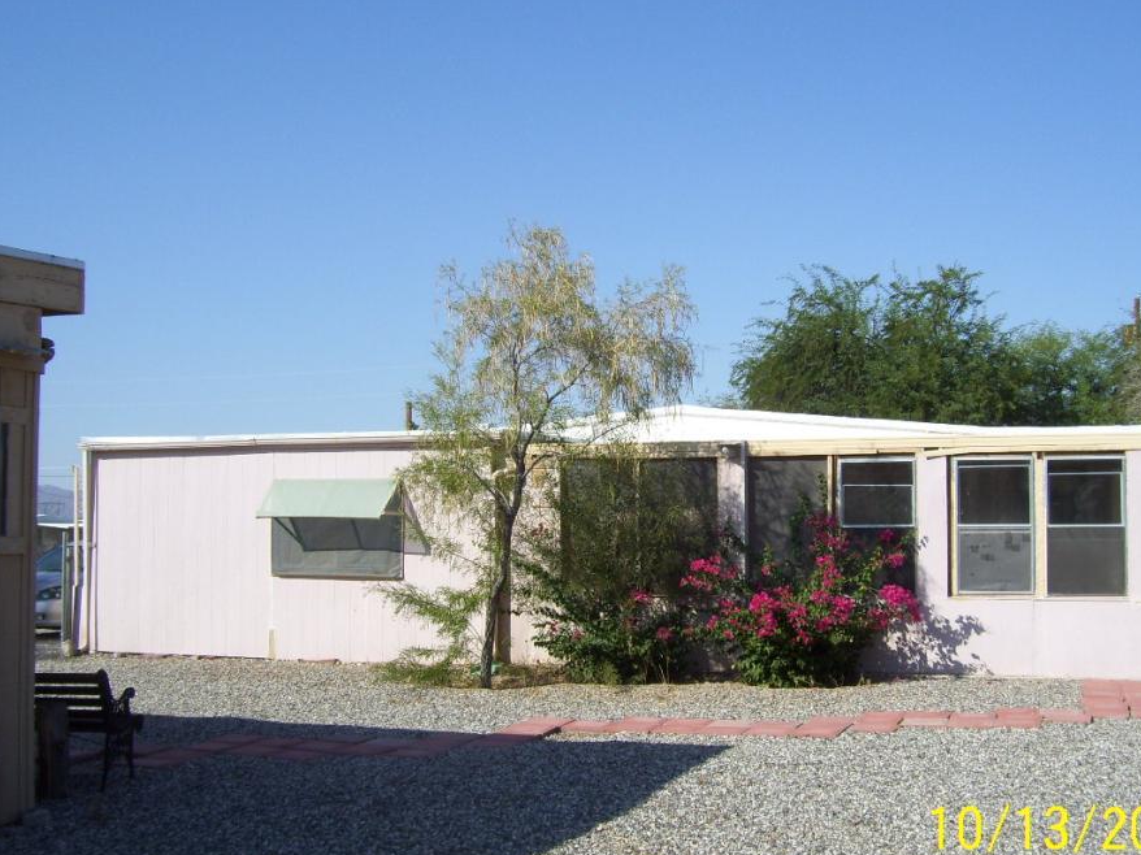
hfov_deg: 44.8
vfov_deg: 34.3
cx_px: 616
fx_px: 1384
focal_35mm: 42
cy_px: 453
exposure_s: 1/800
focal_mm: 6
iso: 80
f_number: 4.8
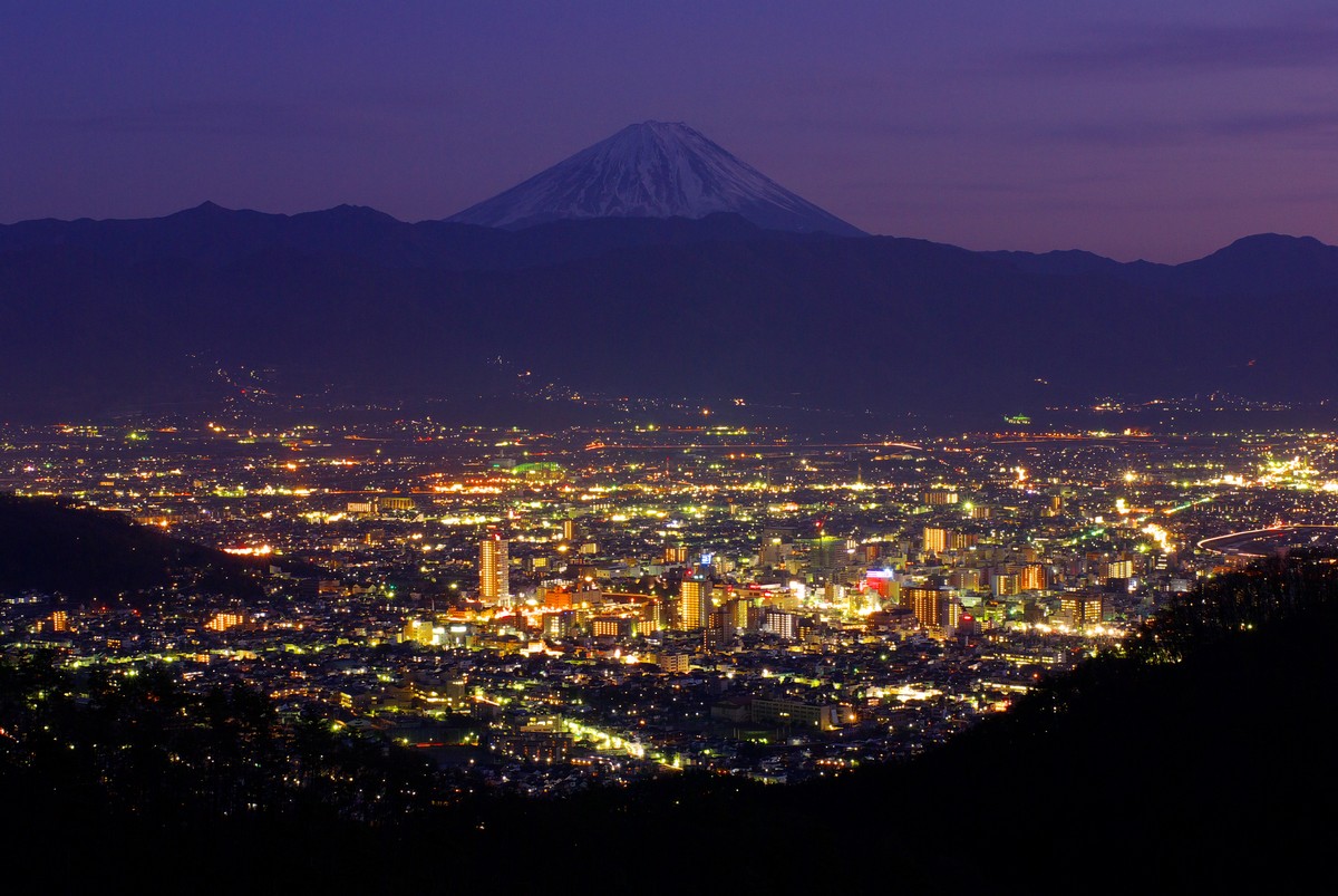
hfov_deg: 27.0
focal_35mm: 75
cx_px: 669
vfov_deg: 18.2
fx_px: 2791
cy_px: 448
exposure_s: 15
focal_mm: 50
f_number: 8
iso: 200
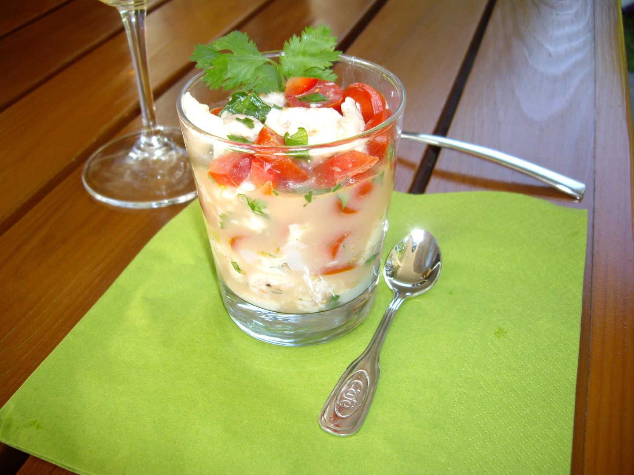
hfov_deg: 49.0
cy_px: 238
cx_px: 317
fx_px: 696
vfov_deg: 37.7
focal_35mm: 38
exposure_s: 1/60
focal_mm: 7.9
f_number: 2.8
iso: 100
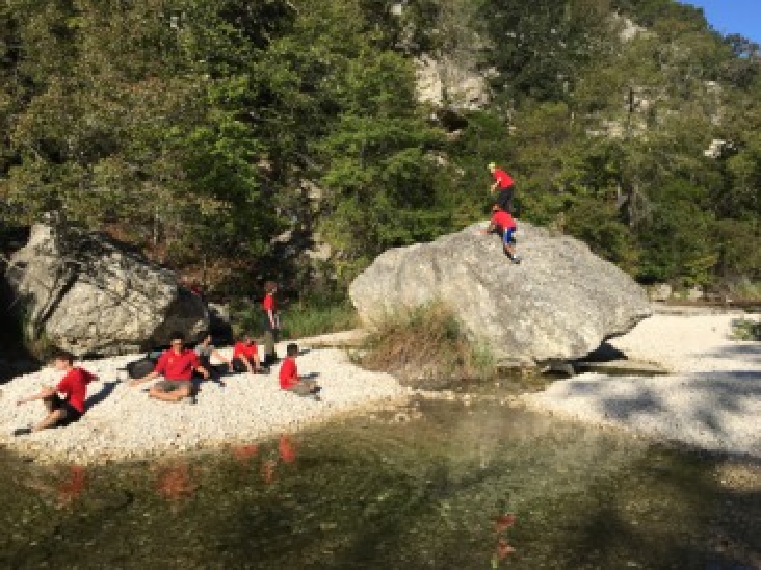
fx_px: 637
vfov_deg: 48.2
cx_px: 380
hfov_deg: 61.7
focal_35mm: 29
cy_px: 285
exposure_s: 1/1789
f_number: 2.2
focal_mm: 4.15
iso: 25
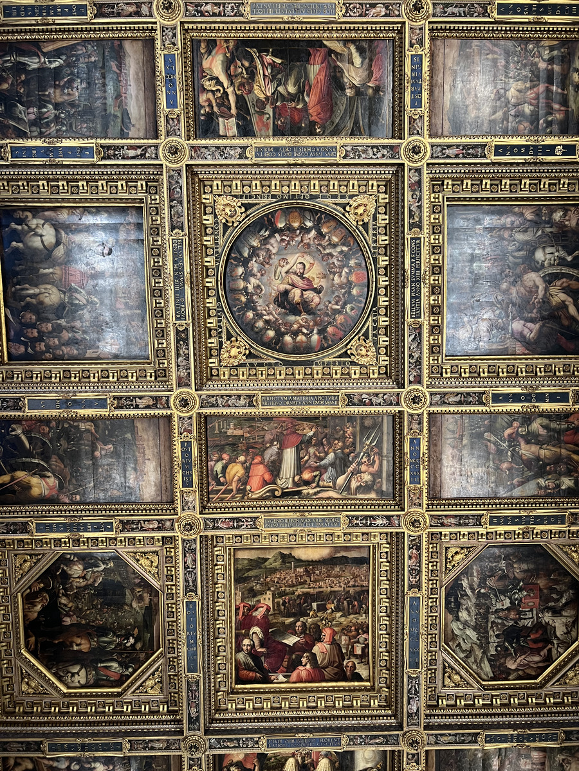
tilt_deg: +84.0
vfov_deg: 67.3
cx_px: 290
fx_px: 580
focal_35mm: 26
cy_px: 386
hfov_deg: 53.1
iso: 200
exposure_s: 1/50
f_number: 1.5
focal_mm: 5.7
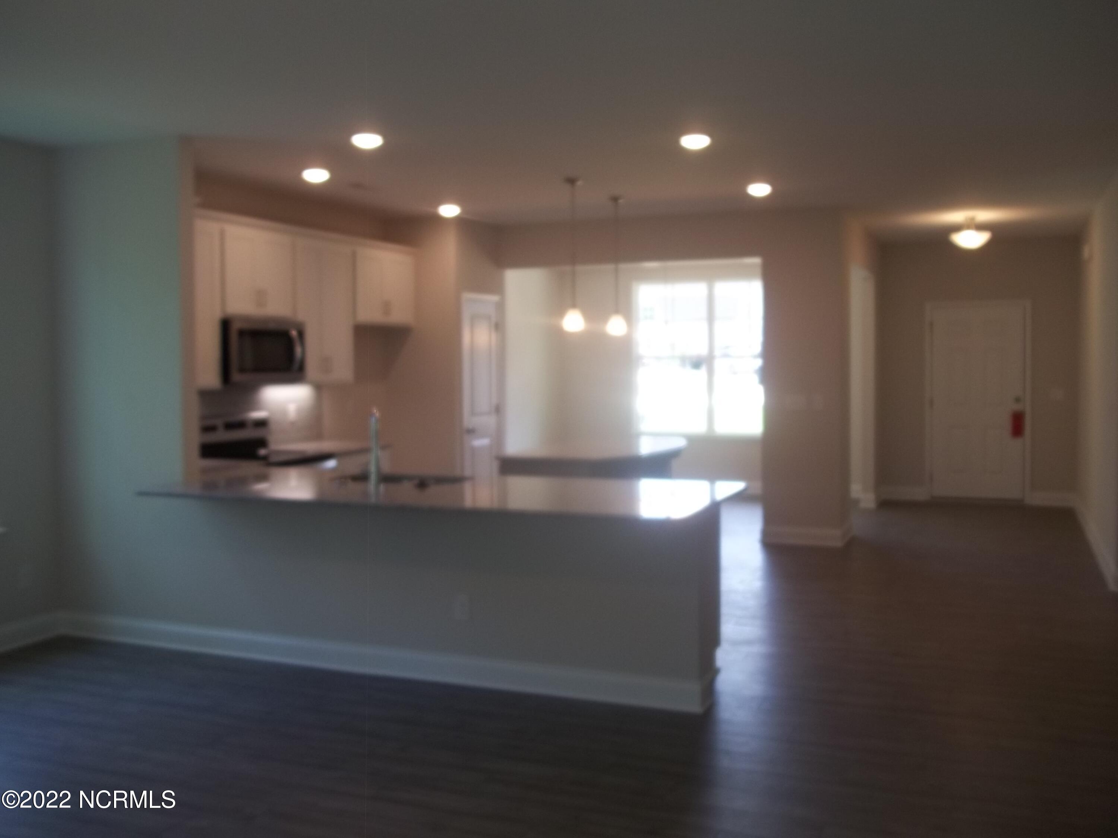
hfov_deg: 56.8
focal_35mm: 32
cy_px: 419
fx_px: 1034
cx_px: 559
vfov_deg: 44.2
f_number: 2.9
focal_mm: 5.7
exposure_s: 1/50
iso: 64
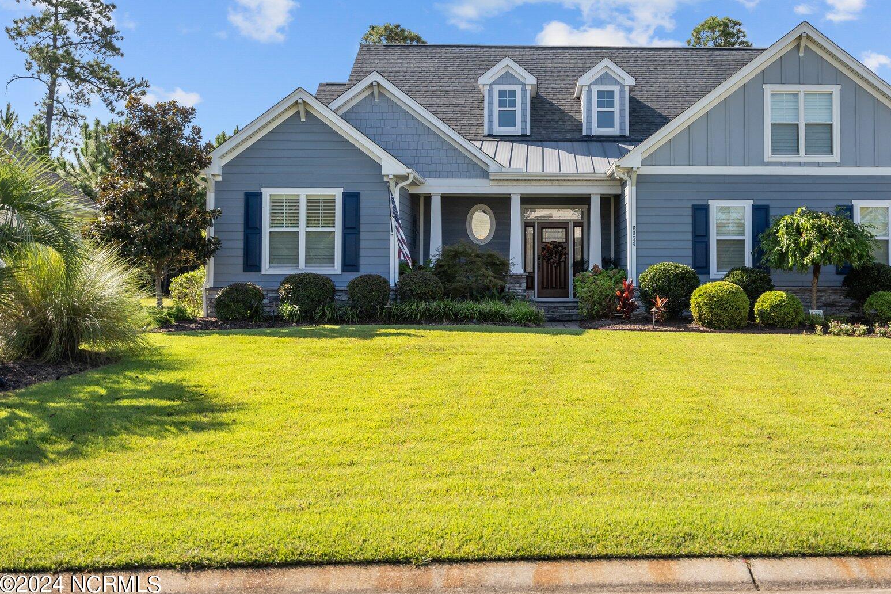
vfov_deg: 32.5
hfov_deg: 46.7
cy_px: 227
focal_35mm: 41
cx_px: 586
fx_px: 1015
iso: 320
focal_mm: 31
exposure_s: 1/2500
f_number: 4
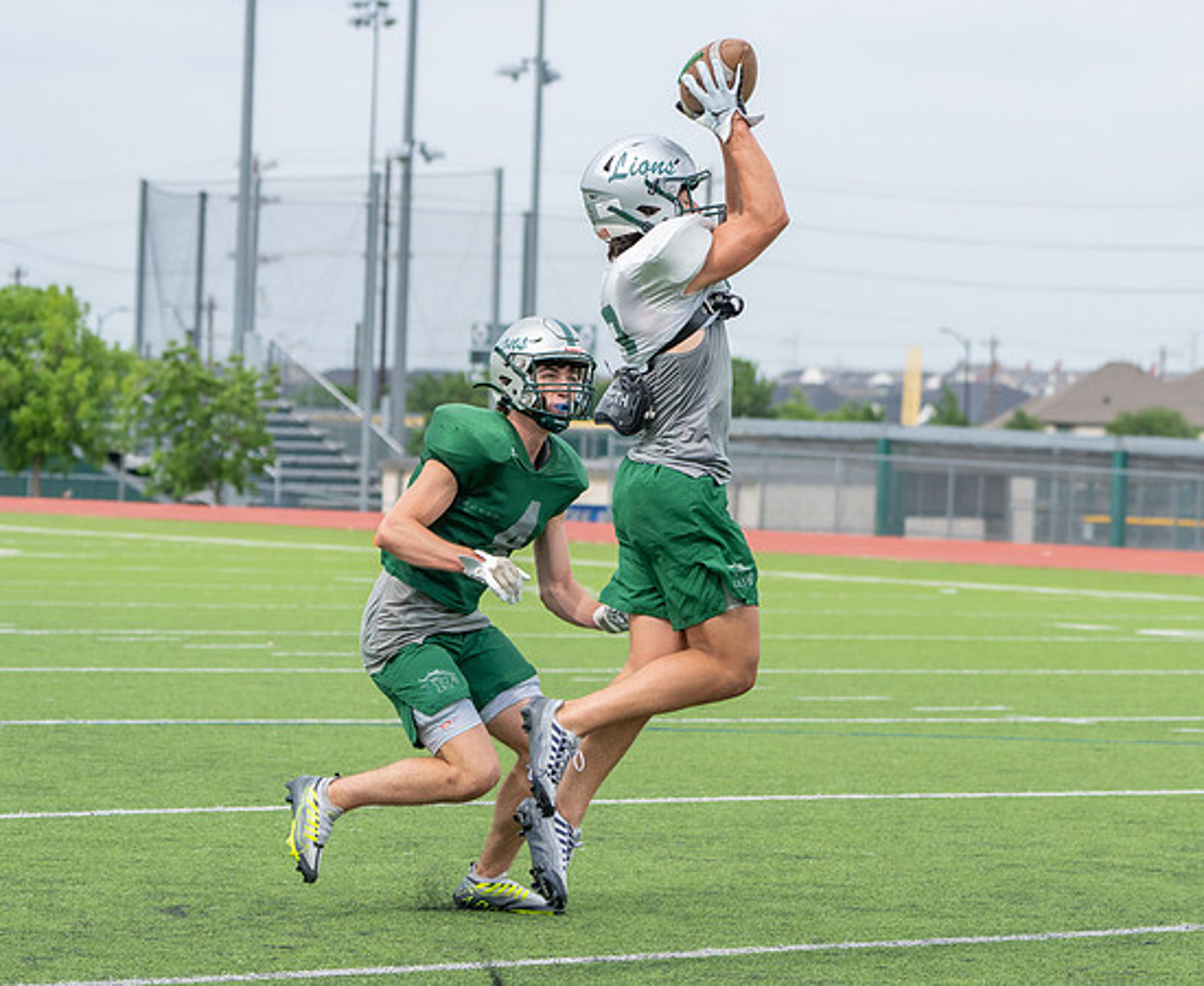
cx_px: 788
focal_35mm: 158
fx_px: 5663
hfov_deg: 12.1
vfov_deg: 9.9
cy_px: 575
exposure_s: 1/1250
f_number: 5.6
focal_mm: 116
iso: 400
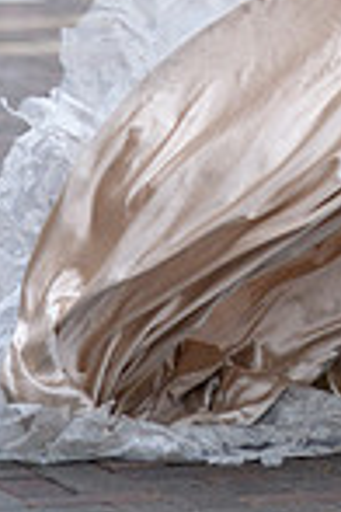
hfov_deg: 2.9
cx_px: 428
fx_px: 6748
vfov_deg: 4.3
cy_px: -108
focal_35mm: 475
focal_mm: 155
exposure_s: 1/3200
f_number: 2.8
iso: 250
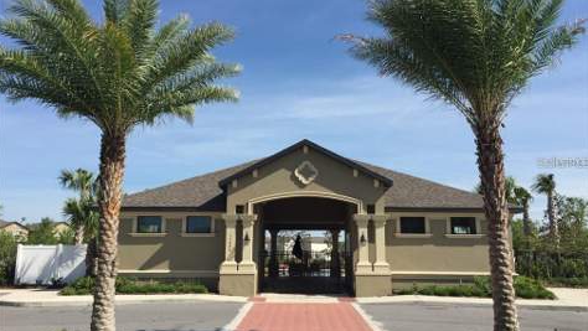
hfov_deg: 61.0
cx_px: 294
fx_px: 499
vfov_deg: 36.7
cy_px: 162
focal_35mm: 32
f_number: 2.2
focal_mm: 4.15
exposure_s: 1/2326
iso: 32
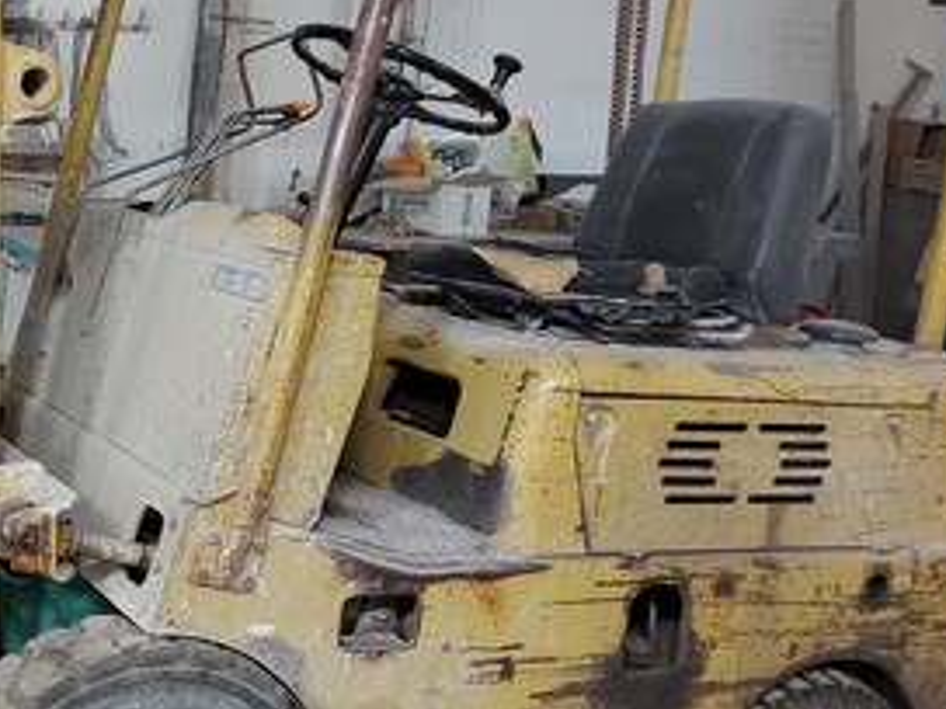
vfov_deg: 27.5
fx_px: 1448
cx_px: 94
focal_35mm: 53
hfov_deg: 34.2
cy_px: 327
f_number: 1.8
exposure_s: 1/50
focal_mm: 5.23
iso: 160
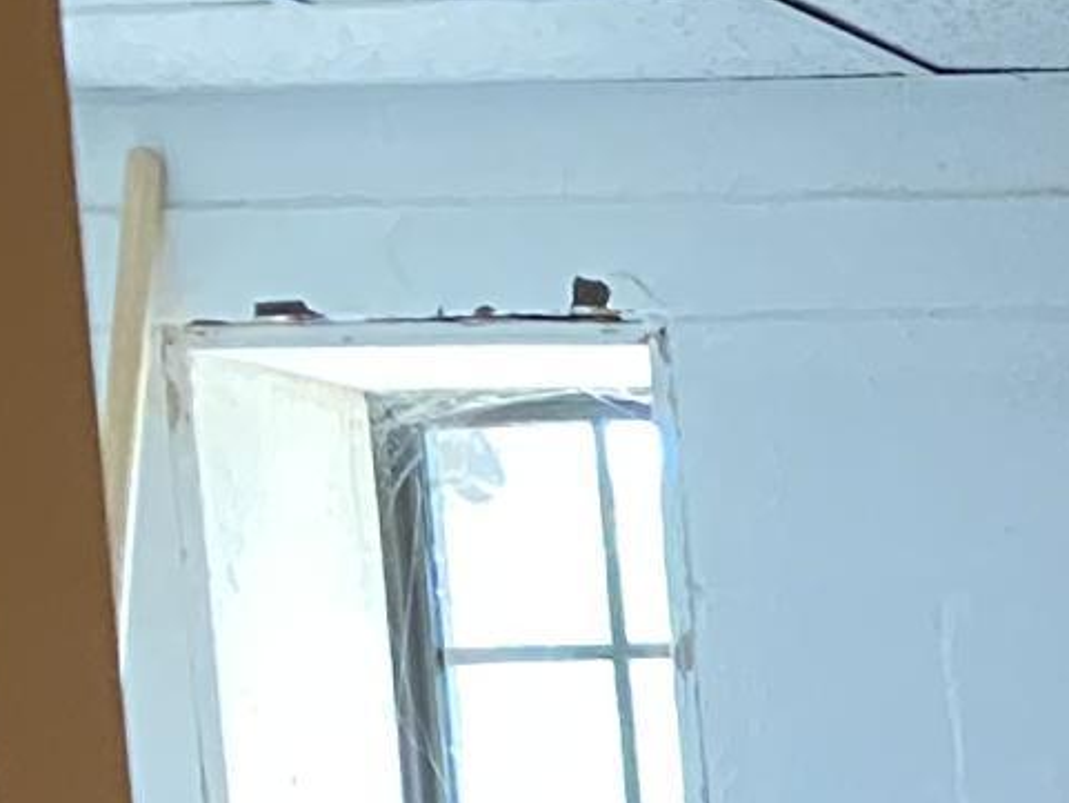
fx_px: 5004
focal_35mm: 162
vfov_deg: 8.2
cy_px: 2171
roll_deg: +0.2
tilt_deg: -10.4
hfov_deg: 10.0
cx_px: 2880
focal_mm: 4.25
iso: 400
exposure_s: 1/40
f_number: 1.8
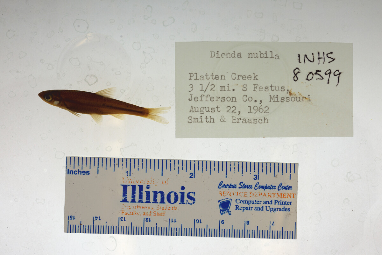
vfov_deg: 22.6
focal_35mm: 60
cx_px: 191
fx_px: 637
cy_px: 128
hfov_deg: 33.4
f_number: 10
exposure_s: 1/160
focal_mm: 60
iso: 100
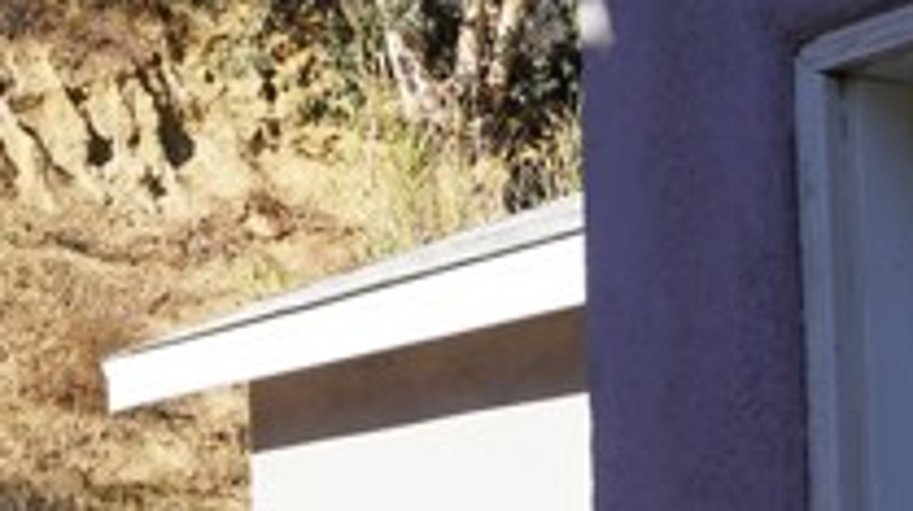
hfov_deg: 24.1
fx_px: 1862
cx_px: -284
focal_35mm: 77
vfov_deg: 15.1
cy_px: 611
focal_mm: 16
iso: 100
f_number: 9
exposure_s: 1/125
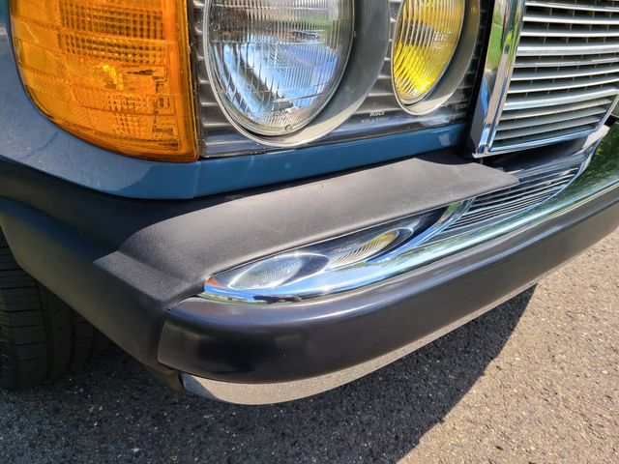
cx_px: 310
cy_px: 232
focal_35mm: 26
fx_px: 465
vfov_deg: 53.1
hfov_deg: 67.3
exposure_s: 1/882
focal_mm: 5.4
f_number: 1.8
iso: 40
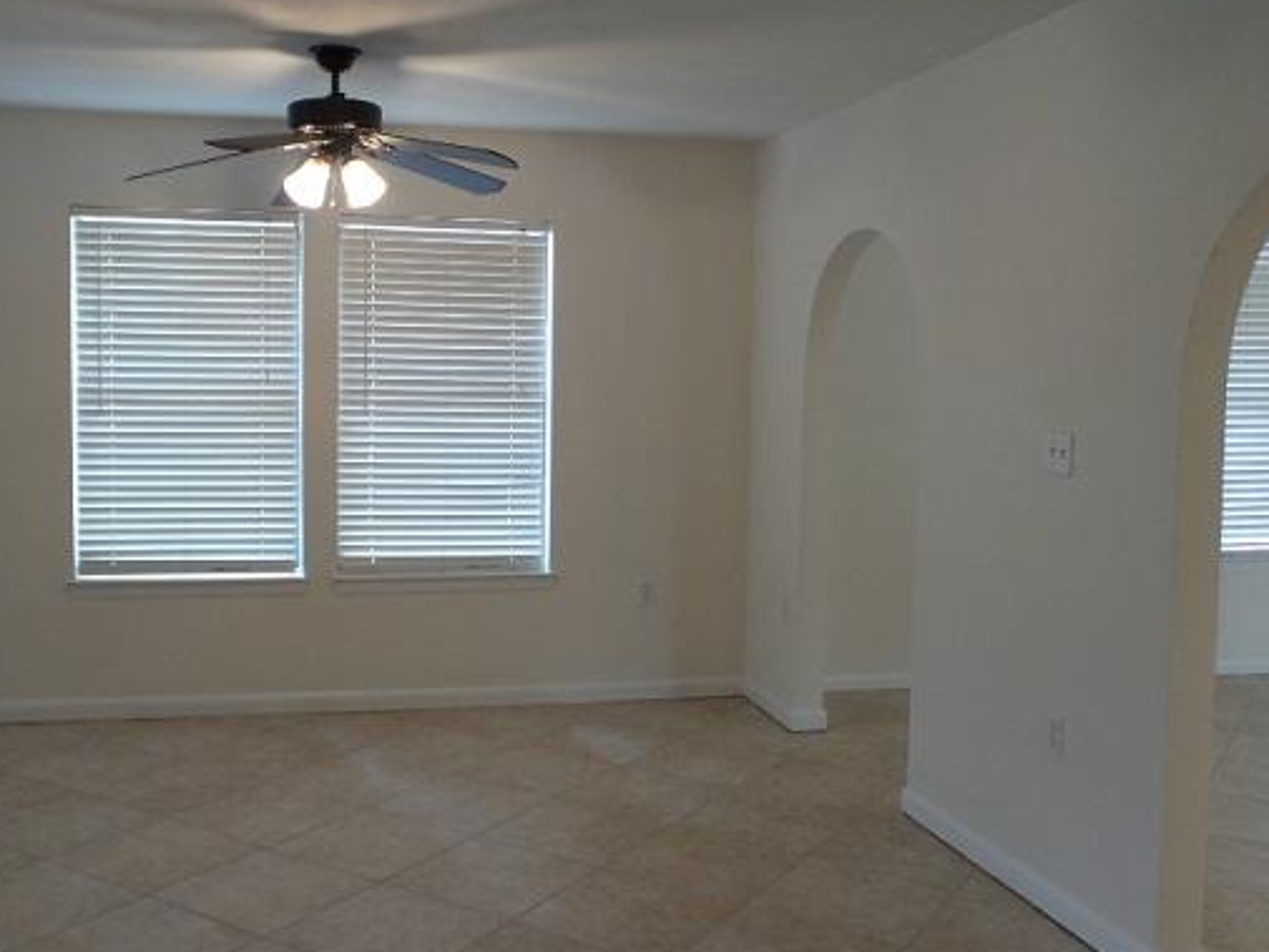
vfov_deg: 40.7
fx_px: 1283
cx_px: 525
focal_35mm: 35
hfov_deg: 52.4
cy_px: 447
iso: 160
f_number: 2.8
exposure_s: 1/30
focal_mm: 4.1
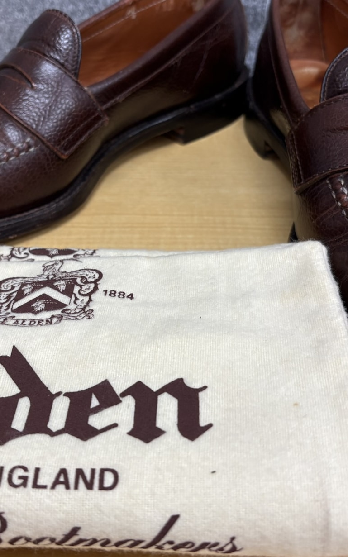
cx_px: 151
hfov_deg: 29.8
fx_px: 653
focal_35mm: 43
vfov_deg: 46.1
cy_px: 246
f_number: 1.6
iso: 125
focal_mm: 5.96
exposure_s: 1/122
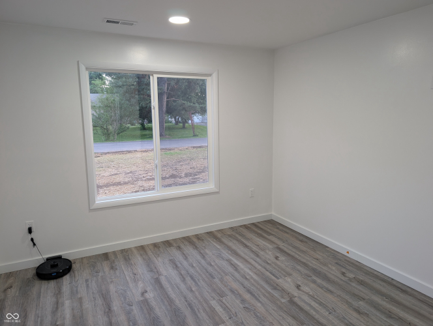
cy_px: 163
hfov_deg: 71.5
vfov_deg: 56.9
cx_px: 216
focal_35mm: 24
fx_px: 301
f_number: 1.68
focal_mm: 6.9
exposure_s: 1/72.5
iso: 105
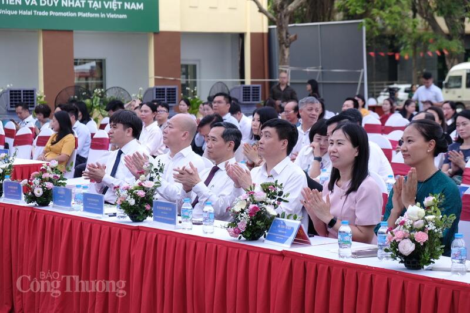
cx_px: 235
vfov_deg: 16.4
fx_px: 1083
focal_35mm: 83
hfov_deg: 24.5
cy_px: 156
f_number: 4
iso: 160
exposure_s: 1/125
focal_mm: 55
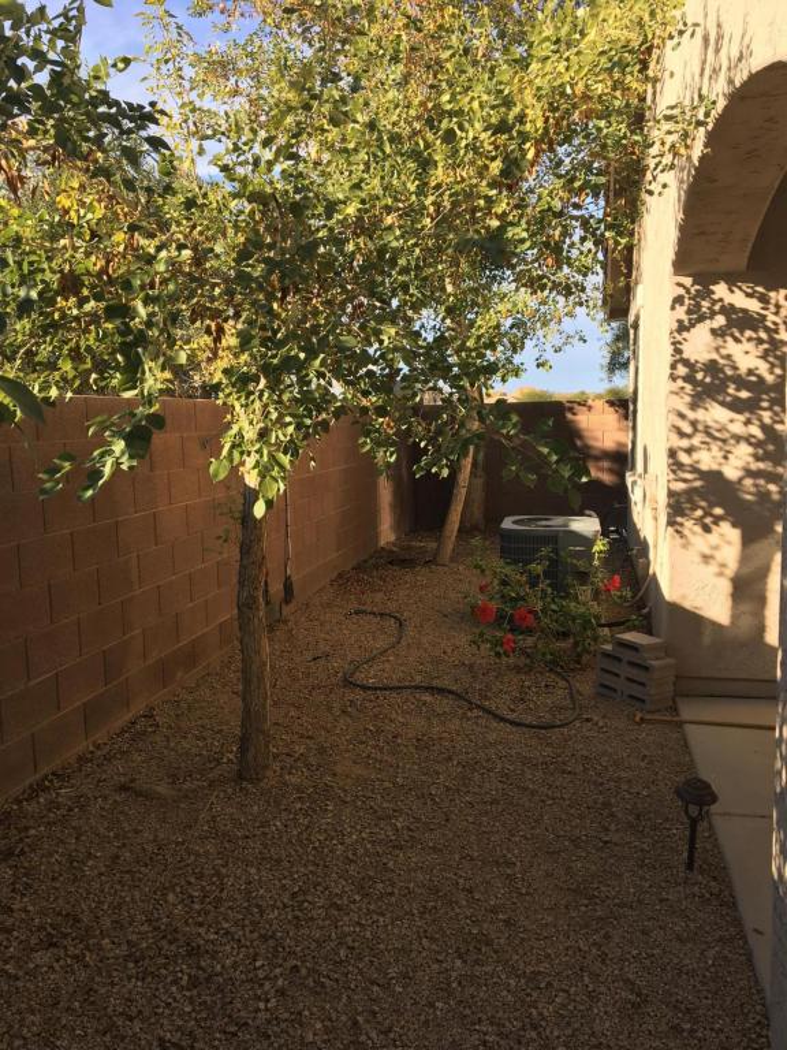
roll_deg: +0.1
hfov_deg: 48.2
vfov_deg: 61.7
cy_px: 525
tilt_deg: -6.4
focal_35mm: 29
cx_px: 394
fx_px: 879
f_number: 2.2
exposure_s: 1/646
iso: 25
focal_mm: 4.15
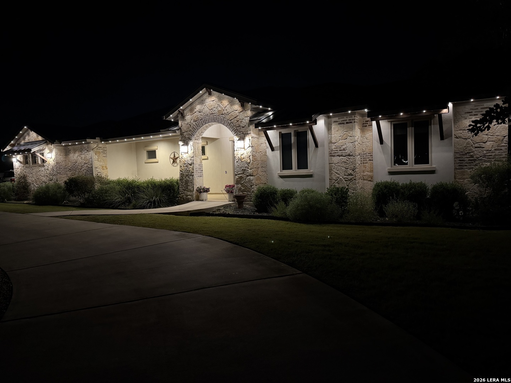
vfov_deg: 56.8
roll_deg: +2.2
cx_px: 256
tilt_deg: -3.4
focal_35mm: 24
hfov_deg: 71.6
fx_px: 354
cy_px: 192
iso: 1600
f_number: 1.78
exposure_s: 1/24
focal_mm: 6.76
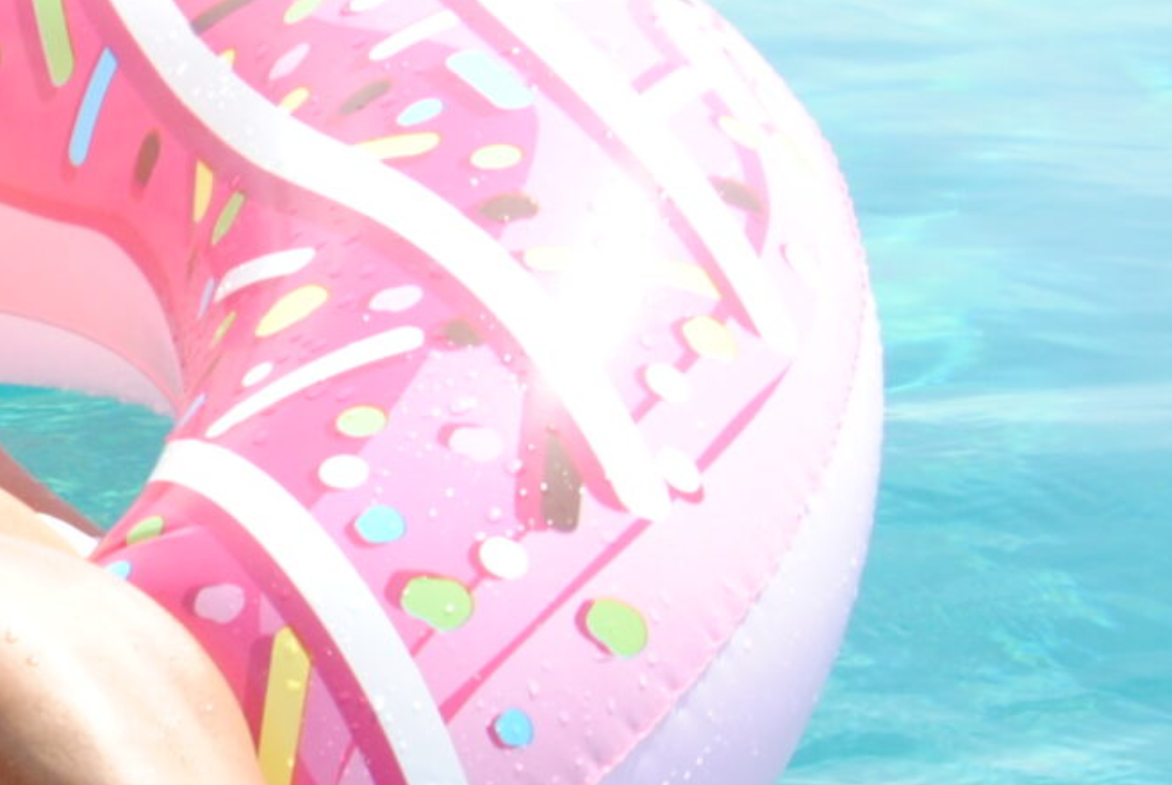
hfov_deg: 10.2
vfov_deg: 7.4
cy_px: 417
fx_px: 6096
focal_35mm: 187
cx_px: -1072
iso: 200
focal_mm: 32
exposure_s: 1/80
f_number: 5
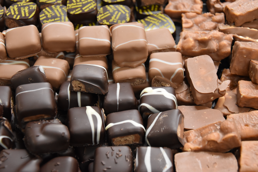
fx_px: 537
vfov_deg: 18.2
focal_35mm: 75
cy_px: 86
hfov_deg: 27.0
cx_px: 129
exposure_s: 1/60
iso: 2500
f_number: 5
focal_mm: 50
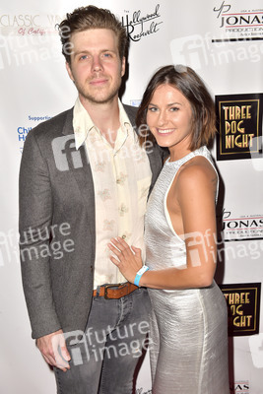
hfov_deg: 28.1
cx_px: 132
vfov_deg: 41.1
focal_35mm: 48
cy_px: 197
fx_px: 526
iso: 500
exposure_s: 1/320
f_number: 6.3
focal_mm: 48
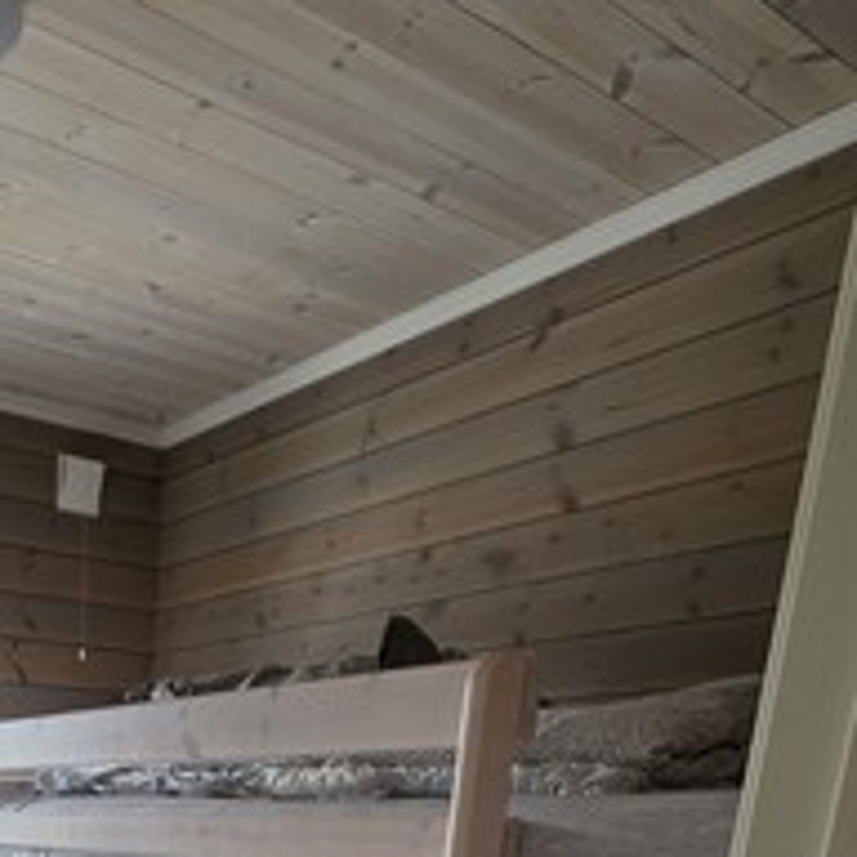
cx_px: 76
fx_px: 1008
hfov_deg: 42.1
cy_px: 1156
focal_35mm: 36
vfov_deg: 32.4
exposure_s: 1/100
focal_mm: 2.2
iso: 200
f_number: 1.9
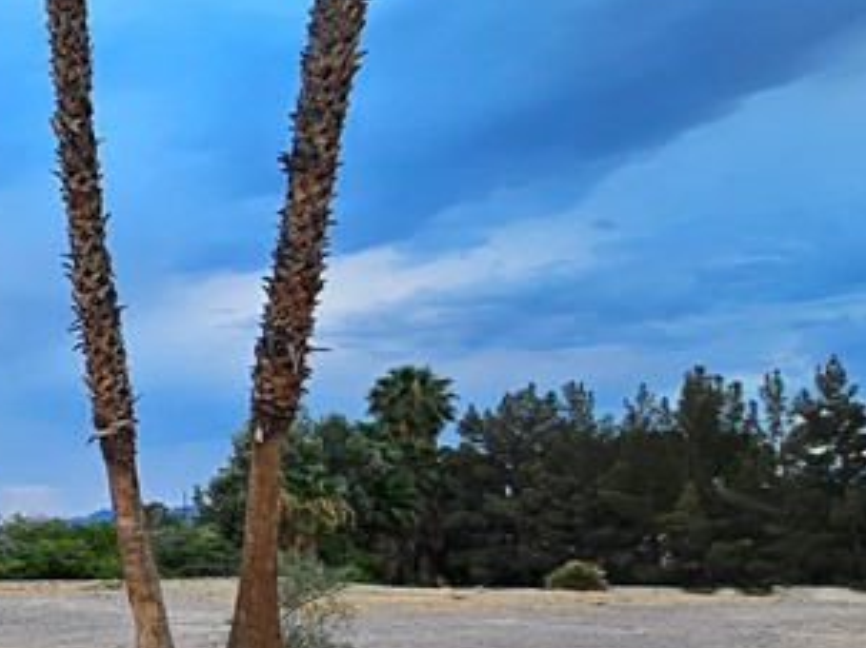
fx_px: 1100
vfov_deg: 32.6
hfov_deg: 31.0
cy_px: 420
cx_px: -317
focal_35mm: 44
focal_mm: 2.2
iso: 50
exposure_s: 1/120
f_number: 2.2
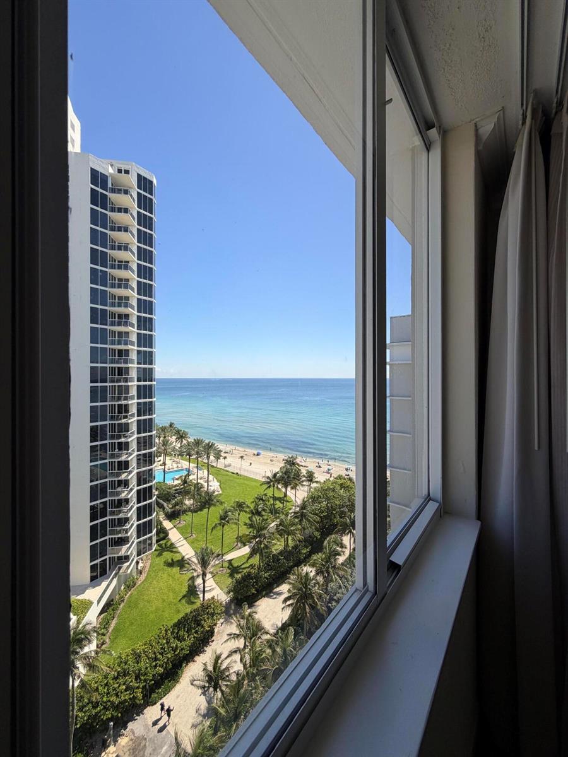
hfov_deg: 85.7
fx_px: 306
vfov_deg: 102.1
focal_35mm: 14
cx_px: 284
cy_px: 378
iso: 64
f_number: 2.2
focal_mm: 2.22
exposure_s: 1/502
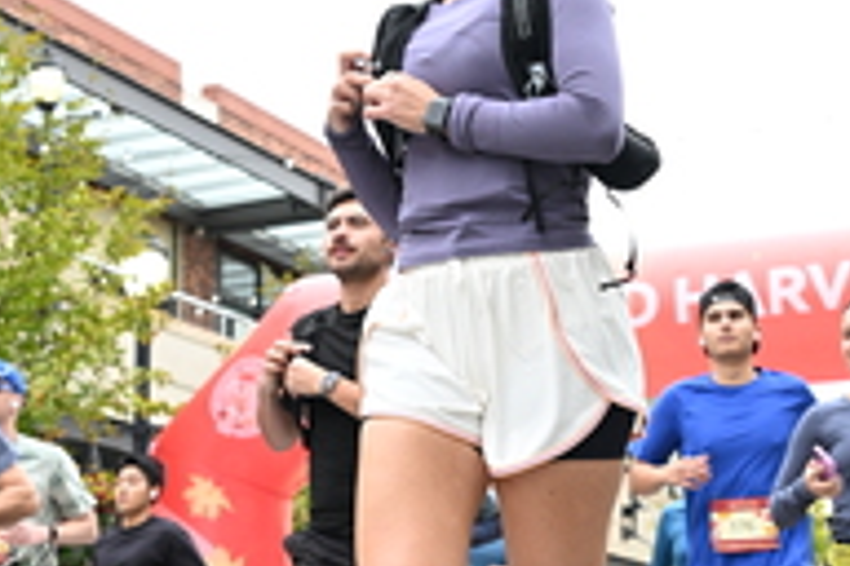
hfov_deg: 22.8
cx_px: 547
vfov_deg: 15.3
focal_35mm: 89
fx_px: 2101
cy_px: 424
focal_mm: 31
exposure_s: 1/640
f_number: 4
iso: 2000
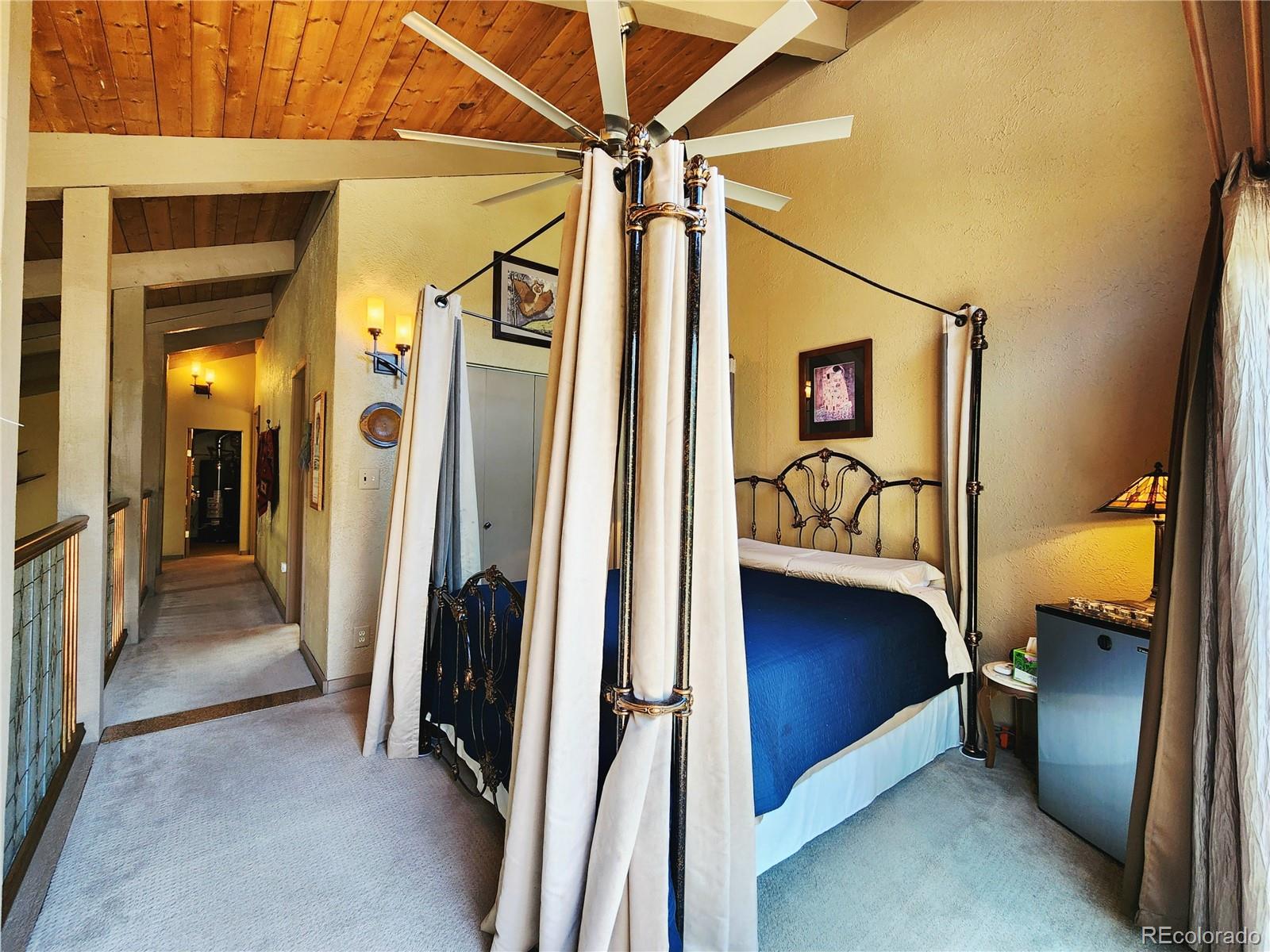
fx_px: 477
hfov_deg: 106.2
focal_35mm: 13
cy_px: 476
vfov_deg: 89.9
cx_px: 635
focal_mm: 2.2
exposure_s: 1/60.2
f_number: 2.2
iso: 125
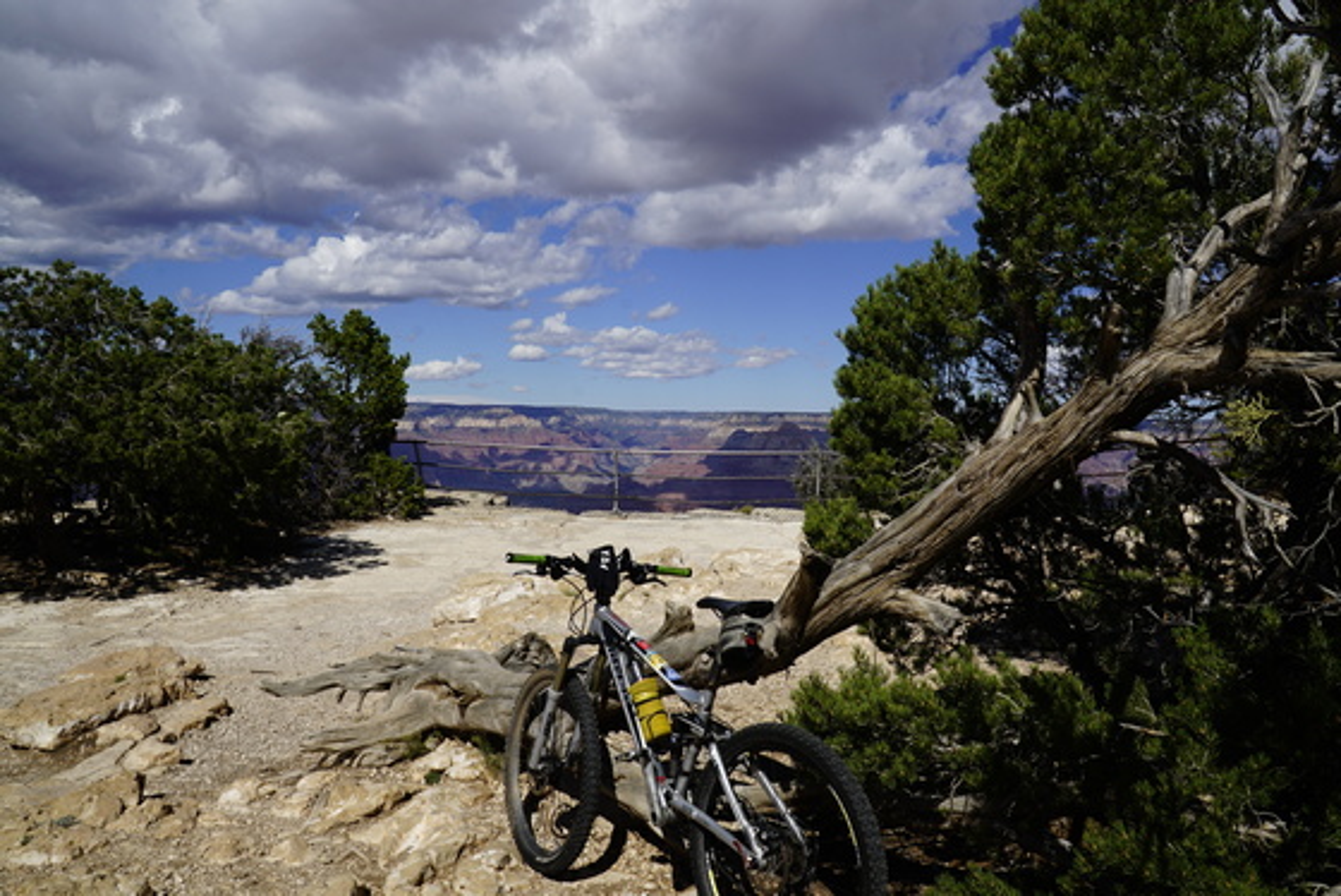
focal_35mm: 27
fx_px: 1006
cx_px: 670
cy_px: 448
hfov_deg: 67.4
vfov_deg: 48.0
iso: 100
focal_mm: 18
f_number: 16
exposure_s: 1/160
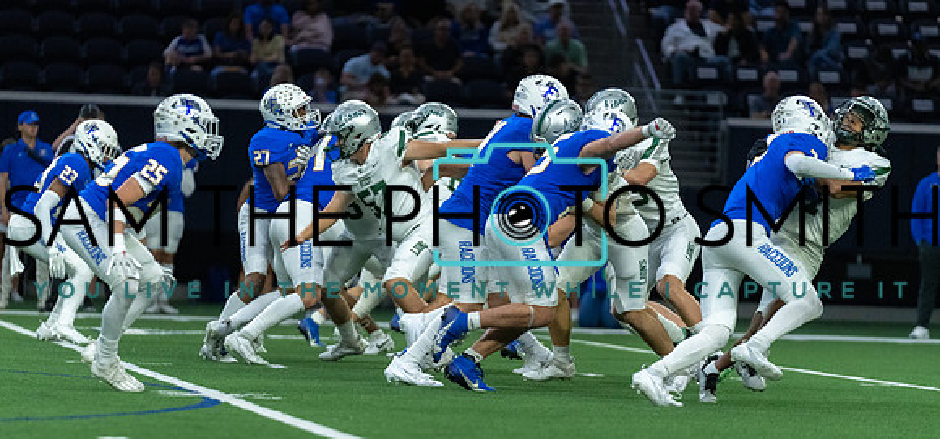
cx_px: 419
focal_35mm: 243
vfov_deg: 4.3
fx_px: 5838
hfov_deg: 9.2
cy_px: 298
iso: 4000
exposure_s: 1/1250
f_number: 2.8
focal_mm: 200
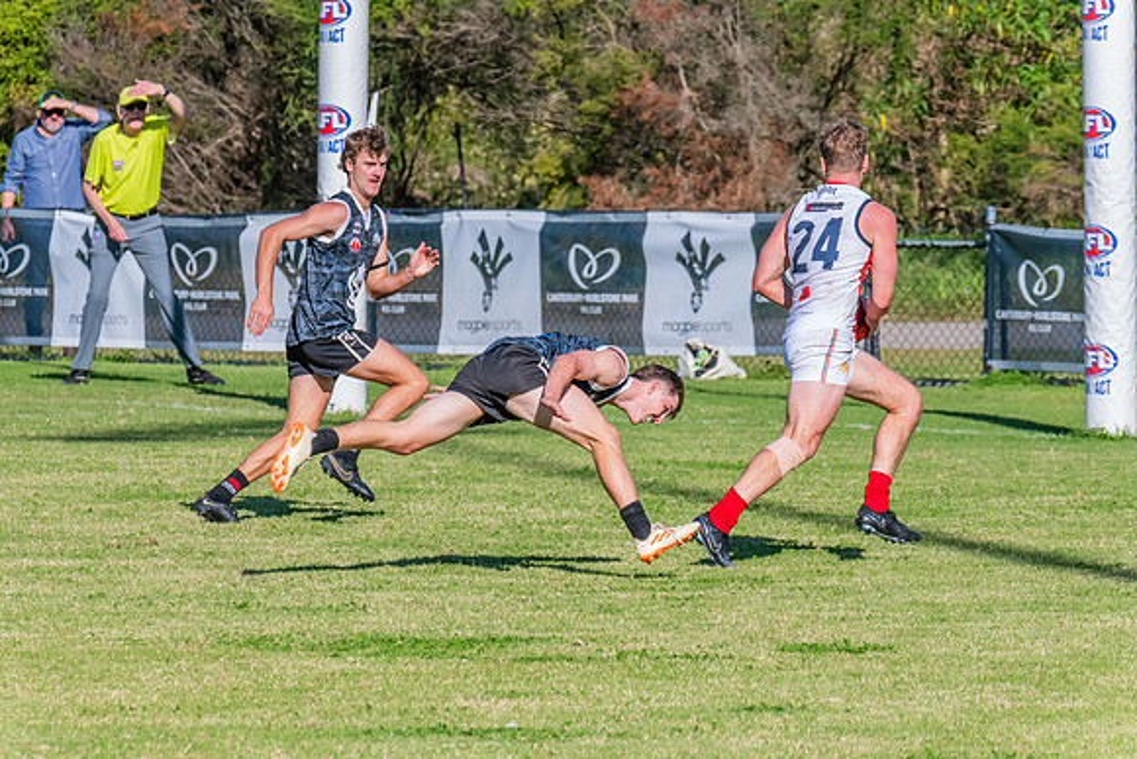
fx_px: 13541
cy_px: 397
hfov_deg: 4.8
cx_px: 543
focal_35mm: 429
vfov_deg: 3.2
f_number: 14
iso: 1600
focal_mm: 410
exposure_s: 1/1600
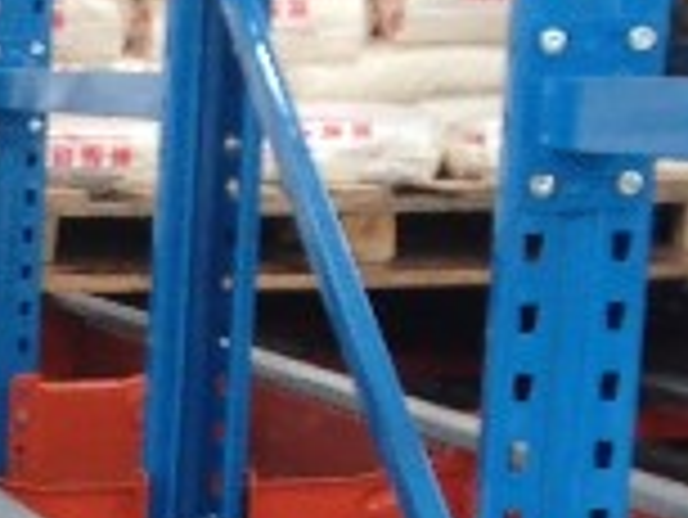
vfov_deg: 6.6
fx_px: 4296
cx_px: -764
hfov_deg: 8.6
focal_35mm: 216
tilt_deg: -15.9
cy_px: 1189
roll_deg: +0.9
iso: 50
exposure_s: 1/30
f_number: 2.4
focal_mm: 4.12
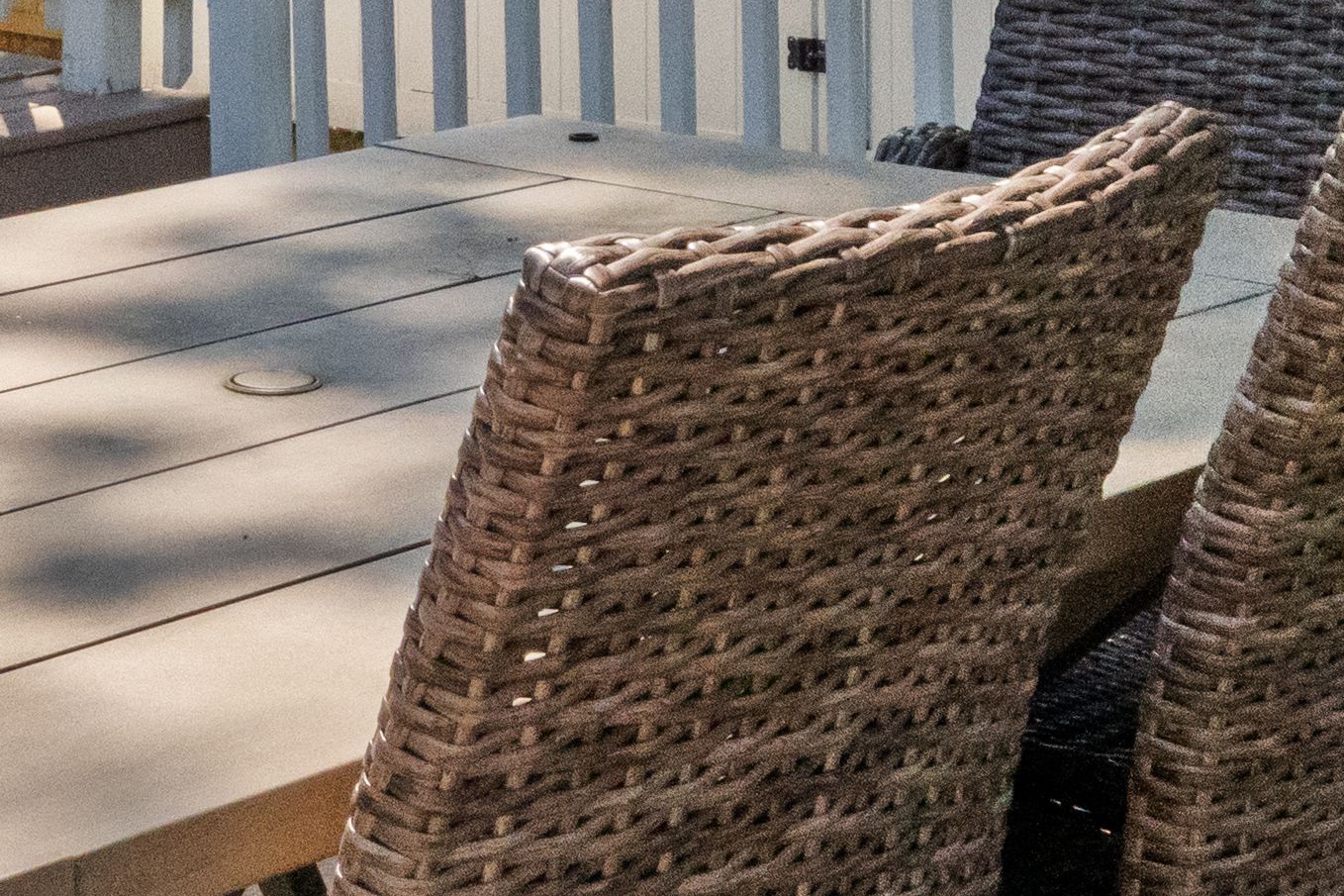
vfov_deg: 12.1
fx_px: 3945
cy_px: -580
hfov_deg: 18.9
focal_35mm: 106
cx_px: 48
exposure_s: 1/2000
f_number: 11
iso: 3200
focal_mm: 15.1
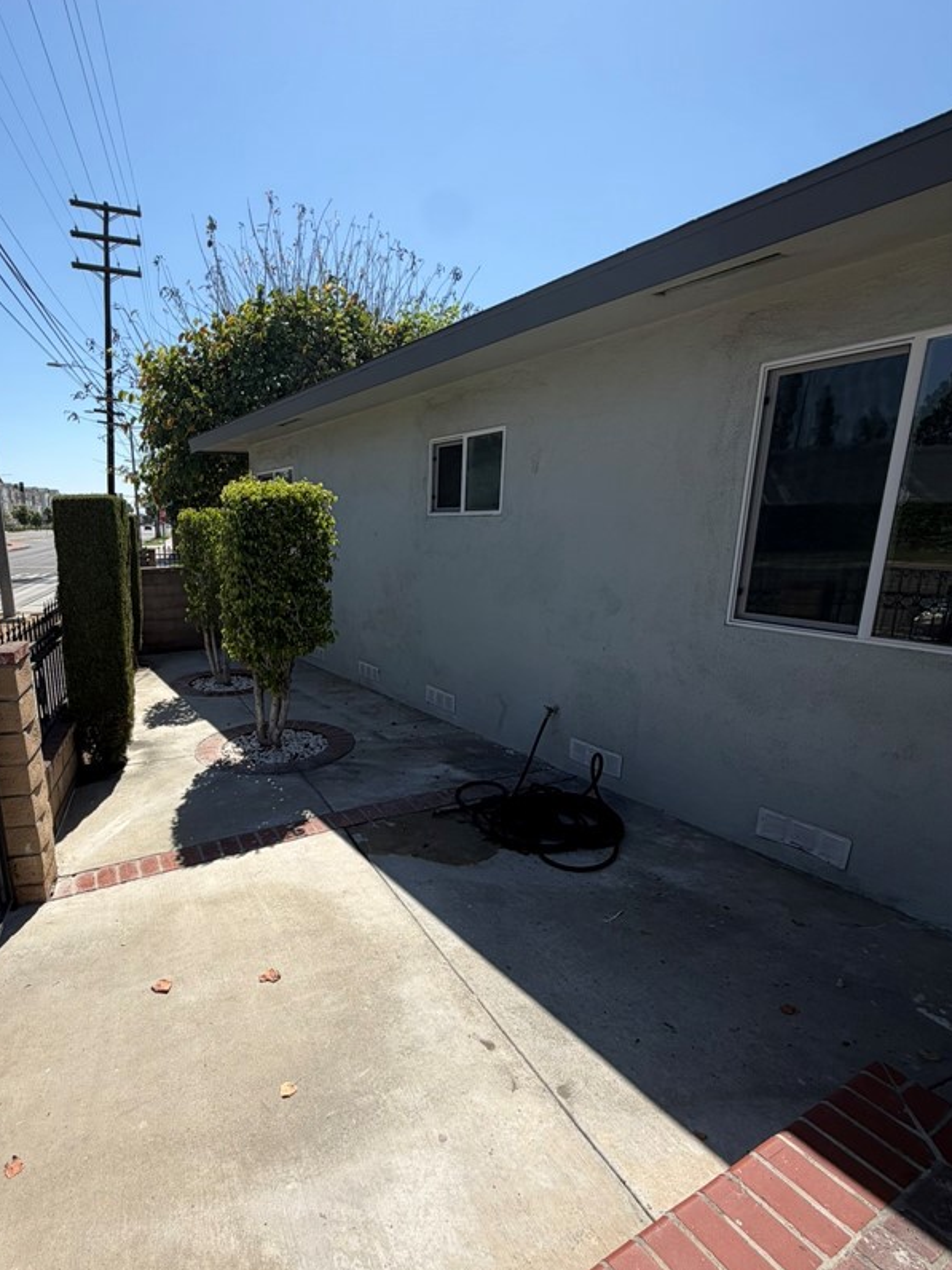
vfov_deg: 87.5
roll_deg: +1.5
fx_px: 660
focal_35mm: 18
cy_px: 694
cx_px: 348
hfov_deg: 70.3
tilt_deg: -13.1
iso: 20
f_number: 2.2
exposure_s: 1/970
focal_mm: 2.22
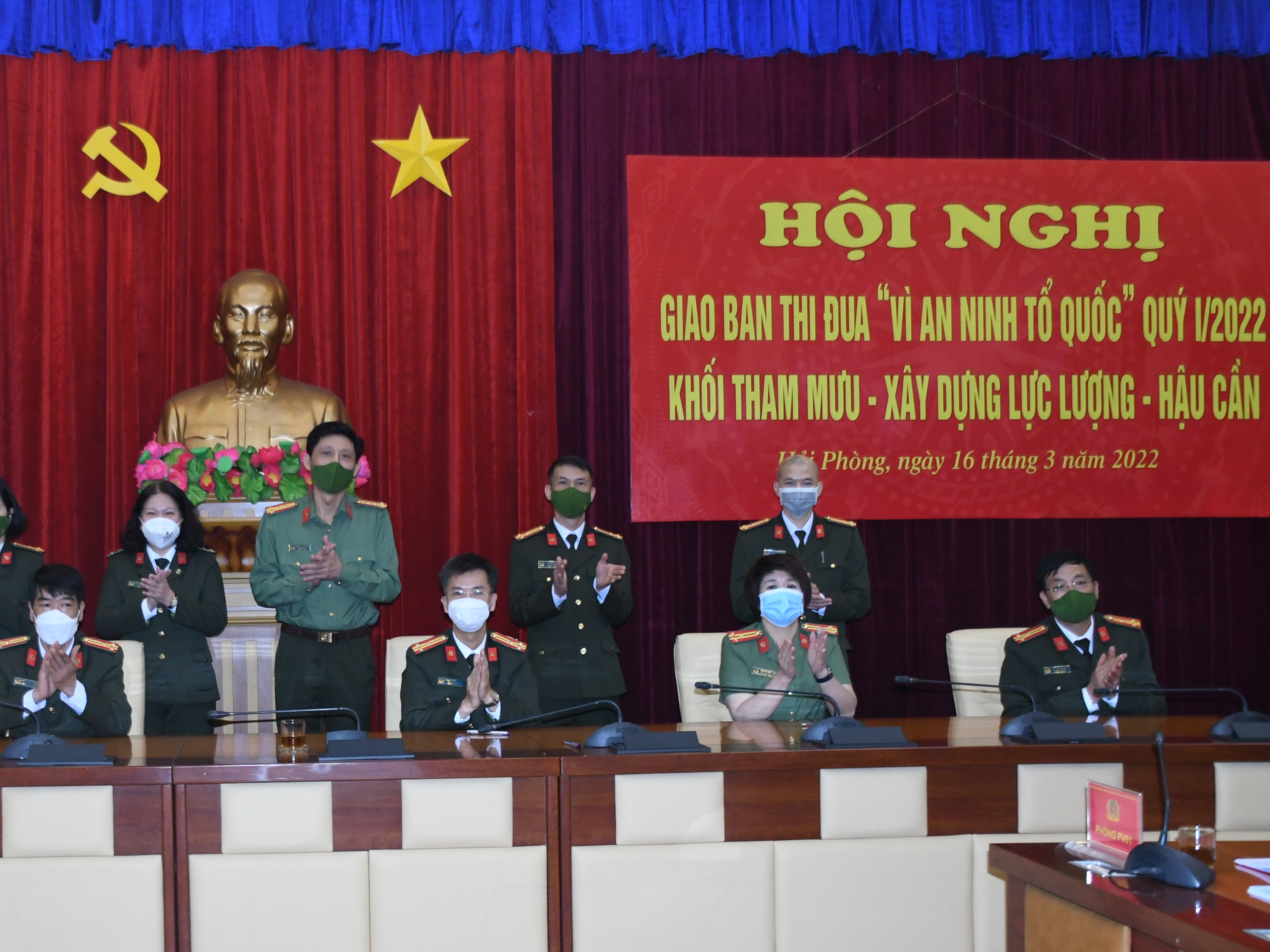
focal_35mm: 48
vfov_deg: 30.1
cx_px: 365
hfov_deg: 38.9
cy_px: 598
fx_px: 1761
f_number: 4.5
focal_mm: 22
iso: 1250
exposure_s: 1/200
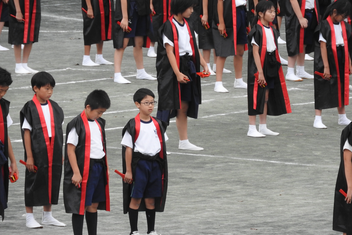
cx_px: 176
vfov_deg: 2.4
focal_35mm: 577
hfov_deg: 3.6
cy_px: 132
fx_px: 5642
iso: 360
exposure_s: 1/250
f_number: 5.6
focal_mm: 98.5
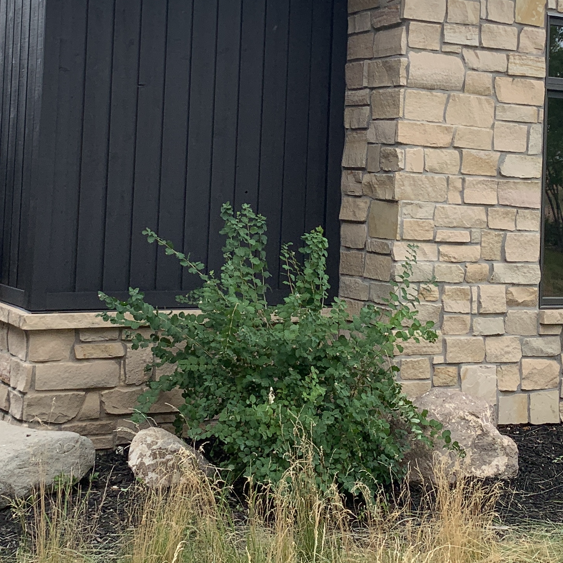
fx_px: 1178
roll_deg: -2.7
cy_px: 147
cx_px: 278
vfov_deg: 26.6
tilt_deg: +3.4
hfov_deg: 26.9
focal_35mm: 64
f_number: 1.8
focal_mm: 4.25
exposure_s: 1/879
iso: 25
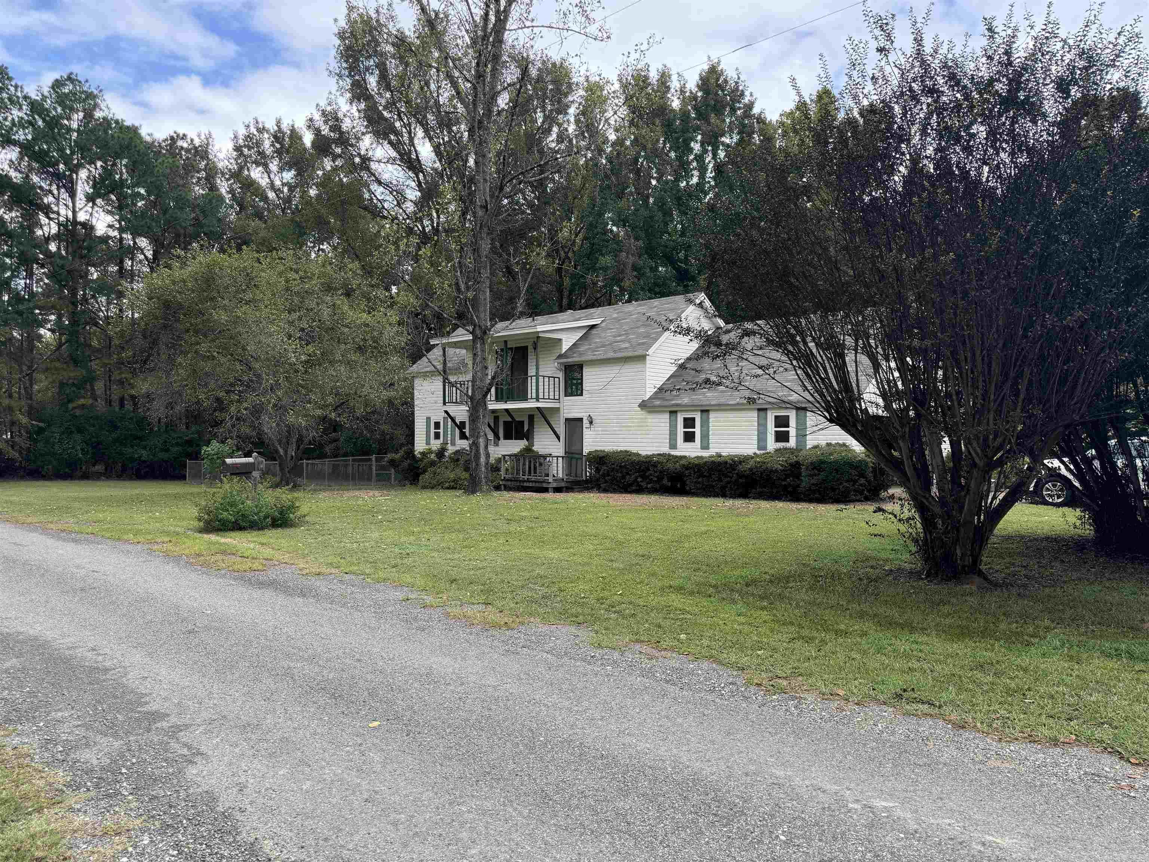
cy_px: 431
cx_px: 574
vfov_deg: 56.8
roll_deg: -0.2
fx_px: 797
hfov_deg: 71.6
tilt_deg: +0.5
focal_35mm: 24
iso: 80
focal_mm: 6.76
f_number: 1.78
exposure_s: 1/739
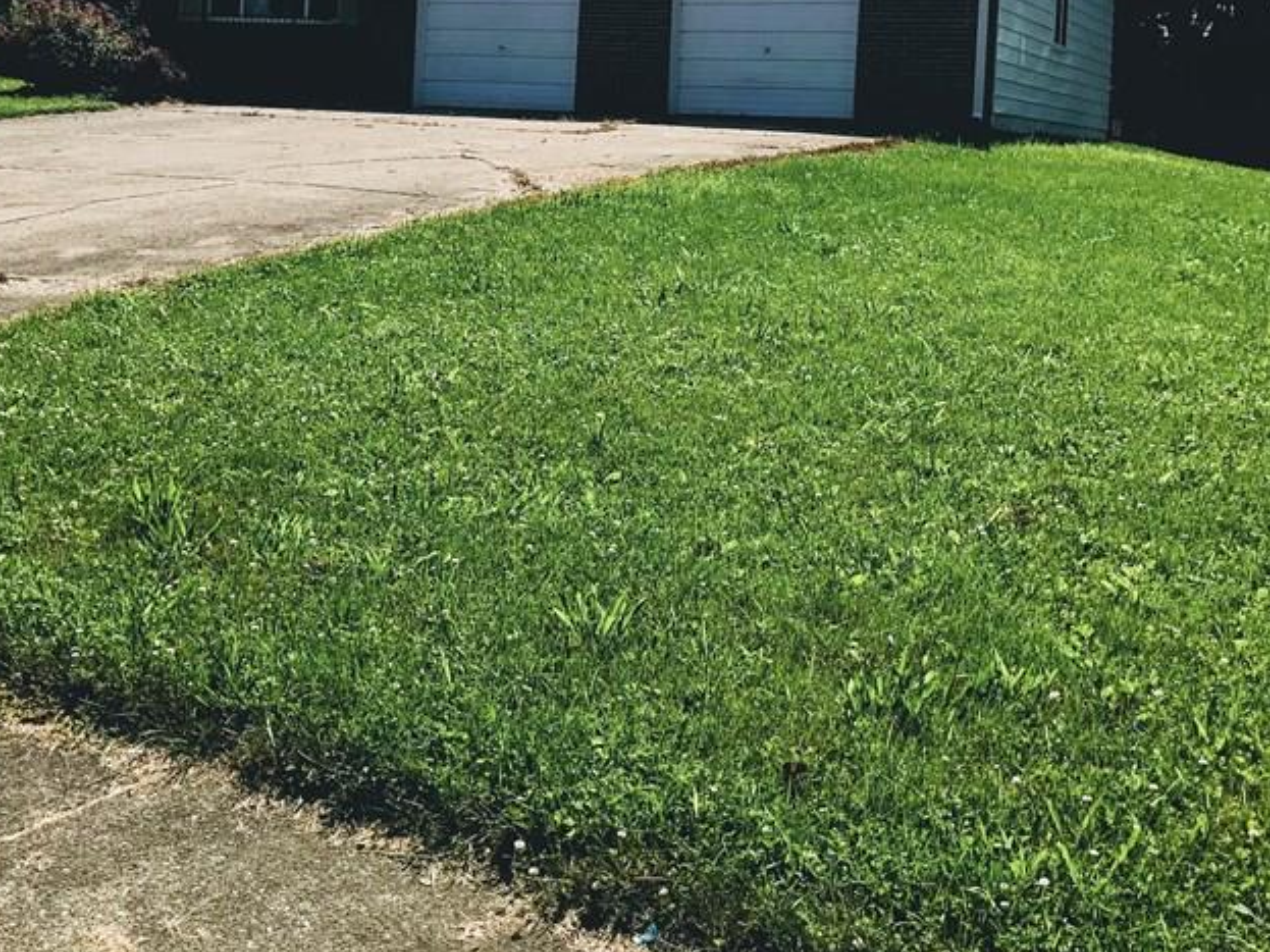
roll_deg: -3.1
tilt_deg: -0.1
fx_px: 1687
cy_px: 175
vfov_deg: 30.6
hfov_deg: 41.2
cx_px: 626
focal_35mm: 46
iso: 20
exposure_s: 1/4167
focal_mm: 3.99
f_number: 1.8
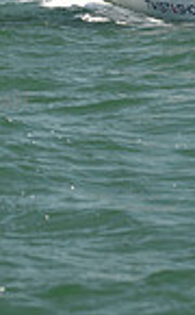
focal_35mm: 286
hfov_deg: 4.6
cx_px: 142
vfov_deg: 7.2
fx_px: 2444
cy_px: -235
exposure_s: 1/800
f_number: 4
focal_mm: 70
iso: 250
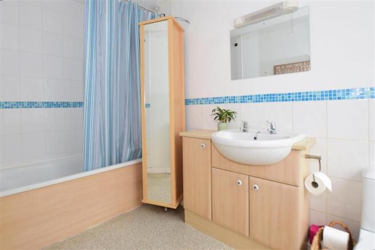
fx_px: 156
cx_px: 188
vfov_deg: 77.3
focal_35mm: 15
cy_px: 125
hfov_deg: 100.4
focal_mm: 10
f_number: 5.6
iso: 400
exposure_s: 1/13
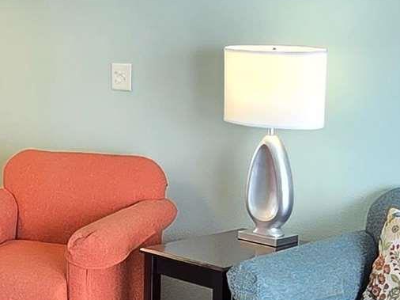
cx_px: 126
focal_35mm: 79
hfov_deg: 24.6
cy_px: 324
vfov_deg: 18.0
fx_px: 912
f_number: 2.2
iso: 64
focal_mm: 2.2
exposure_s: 1/60
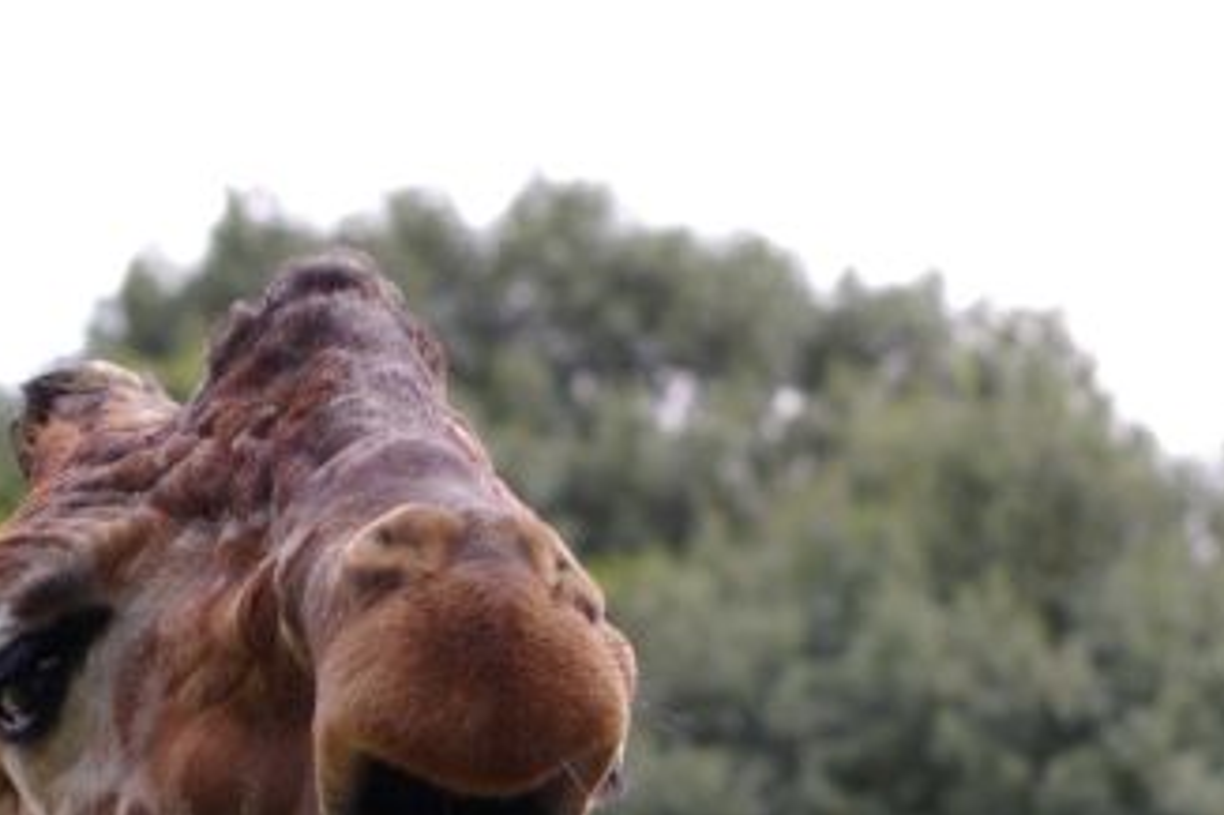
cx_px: 409
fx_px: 9753
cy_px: 860
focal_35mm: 287
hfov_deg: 7.2
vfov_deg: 4.8
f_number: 7.1
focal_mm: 78
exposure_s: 1/200
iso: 200
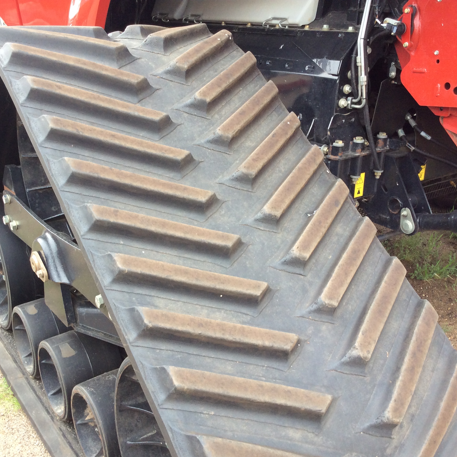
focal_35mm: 38
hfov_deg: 43.9
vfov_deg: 43.9
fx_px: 568
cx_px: 220
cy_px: 229
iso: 50
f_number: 2.4
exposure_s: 1/120
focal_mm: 3.3
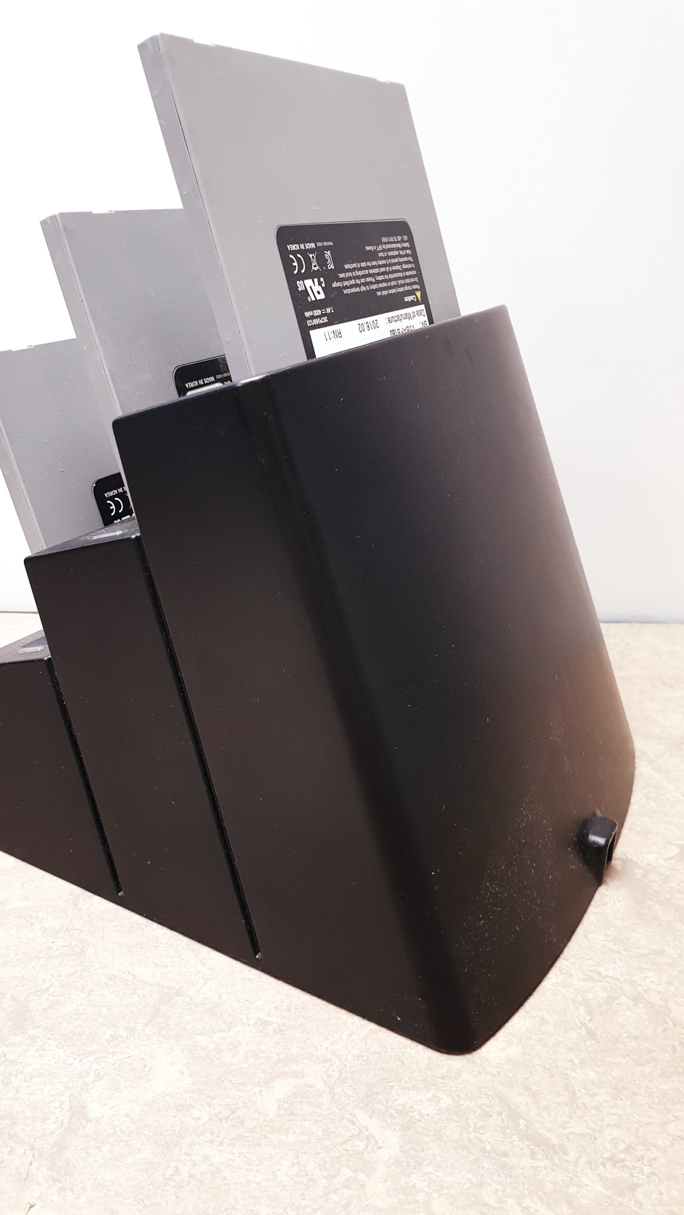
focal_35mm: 29
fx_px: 935
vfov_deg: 66.1
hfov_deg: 39.8
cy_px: 596
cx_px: 237
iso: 160
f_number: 2.4
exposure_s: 1/50
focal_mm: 4.3
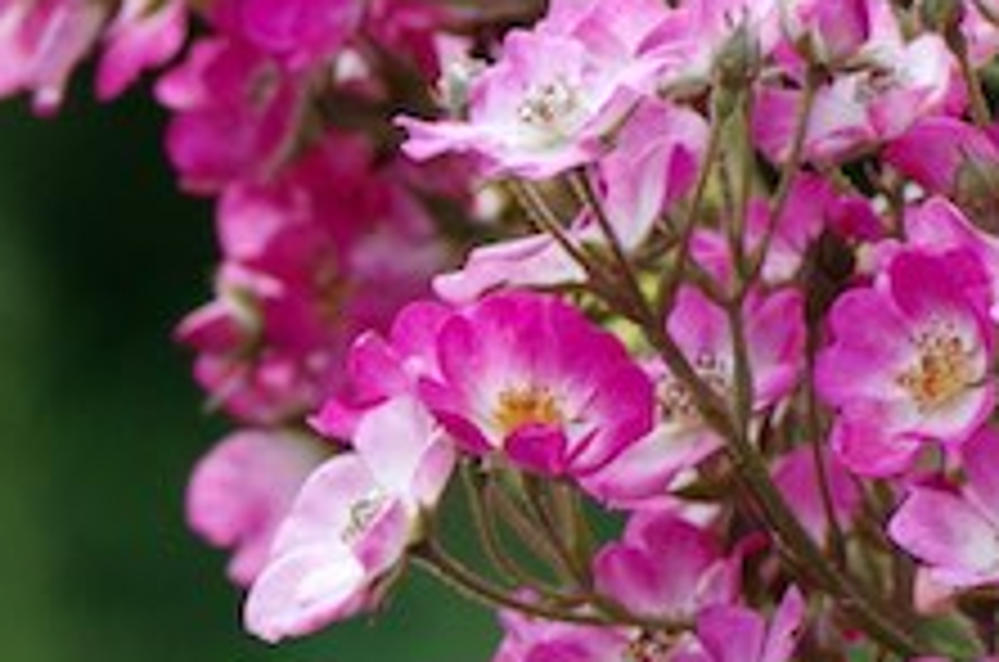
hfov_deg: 2.5
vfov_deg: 1.7
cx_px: -1282
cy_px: 1491
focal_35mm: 812
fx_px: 22485
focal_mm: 100
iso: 400
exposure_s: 1/500
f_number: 5.6
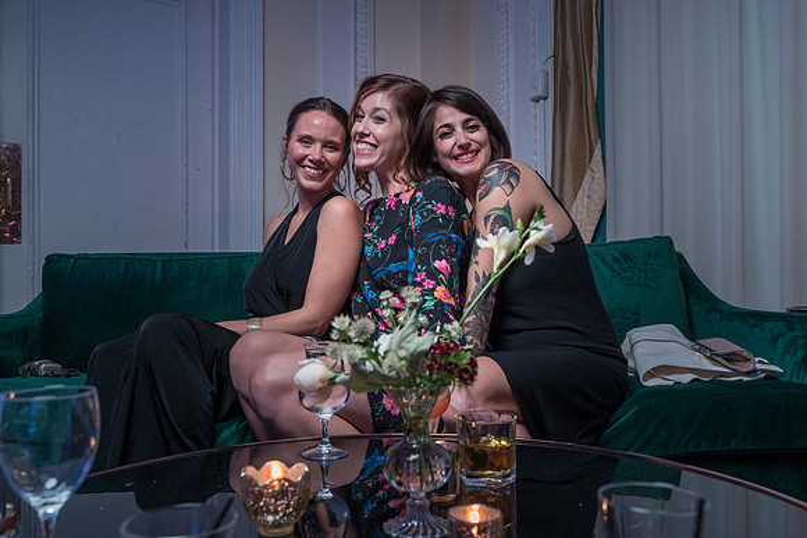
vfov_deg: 41.3
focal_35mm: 32
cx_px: 410
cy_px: 269
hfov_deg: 58.9
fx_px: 714
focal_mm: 31
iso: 2000
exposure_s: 1/200
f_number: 5.6
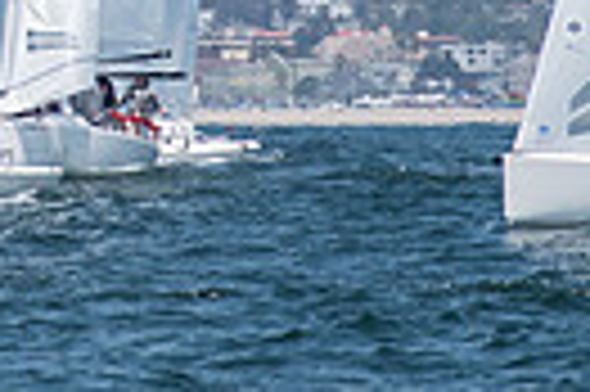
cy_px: -444
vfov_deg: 1.7
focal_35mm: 813
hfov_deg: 2.5
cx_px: -468
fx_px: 13307
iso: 400
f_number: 8
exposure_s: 1/1600
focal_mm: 122
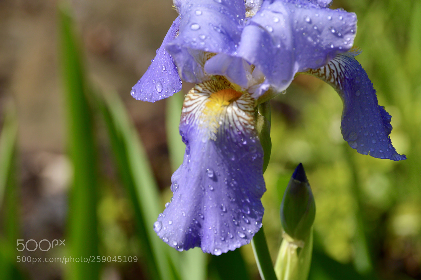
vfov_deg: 6.8
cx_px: 210
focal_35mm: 202
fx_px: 2366
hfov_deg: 10.2
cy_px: 140
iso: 100
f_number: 9
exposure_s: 1/400
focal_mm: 135
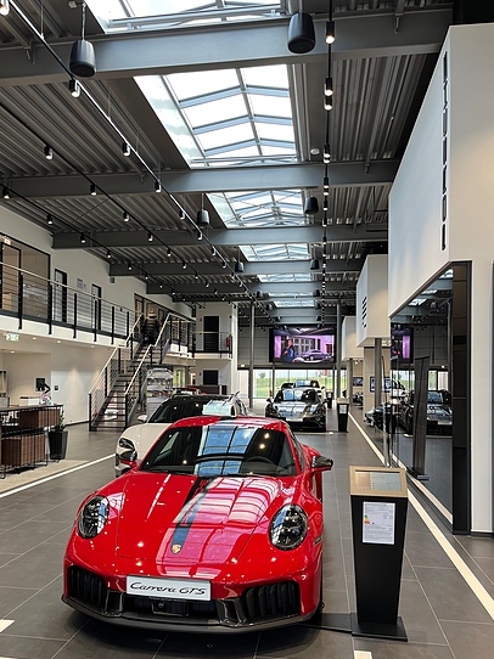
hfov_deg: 46.7
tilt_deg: +0.9
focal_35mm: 30
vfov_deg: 59.8
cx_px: 215
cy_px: 367
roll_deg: +0.0
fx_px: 571
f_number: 1.6
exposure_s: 1/100
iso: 50
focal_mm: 5.1
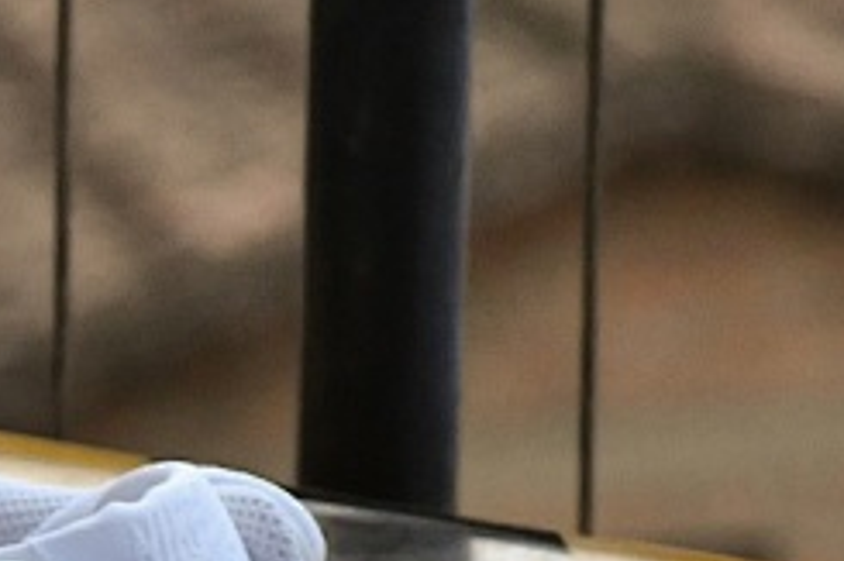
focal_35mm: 596
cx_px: -96
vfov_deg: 2.3
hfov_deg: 3.5
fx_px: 13963
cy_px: 1039
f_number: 10
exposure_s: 1/125
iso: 1600
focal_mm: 90
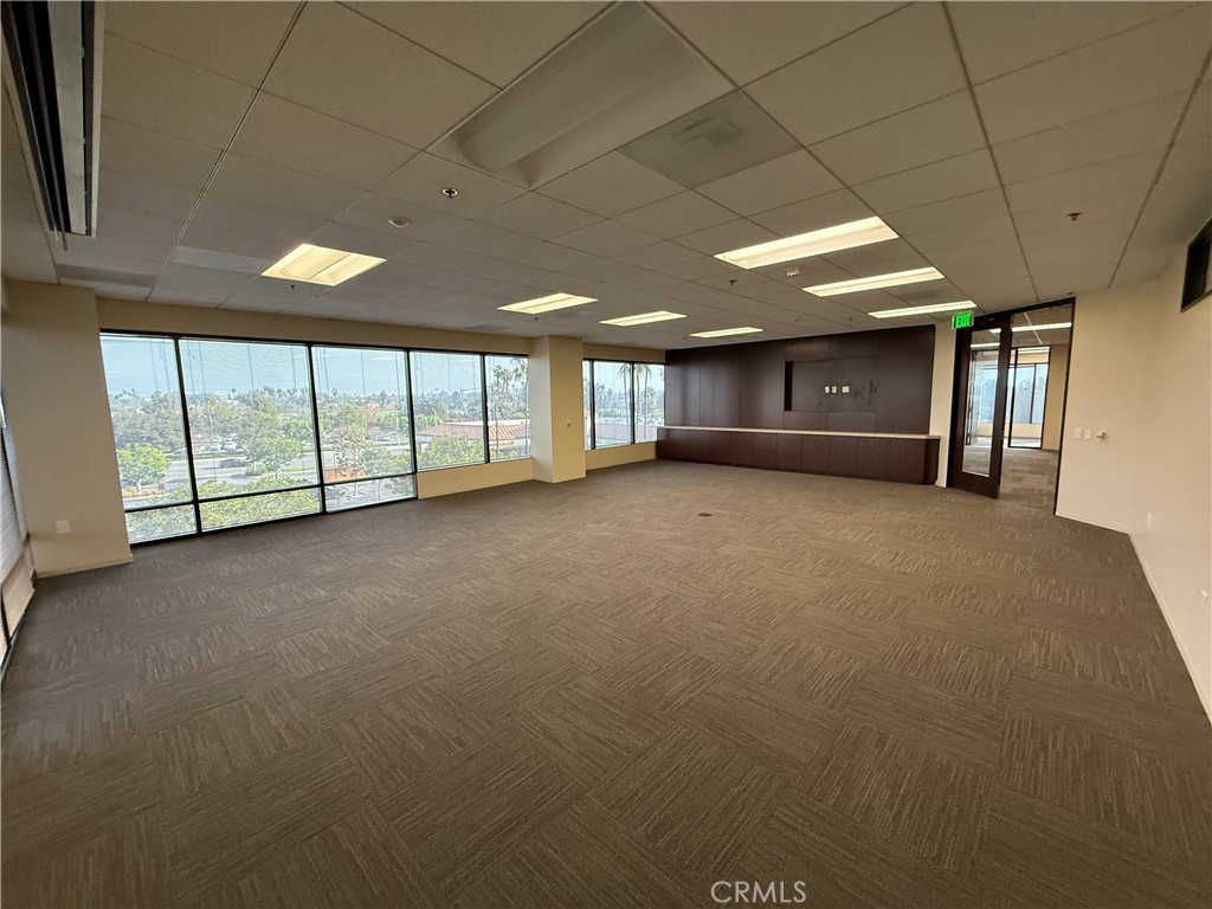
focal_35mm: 14
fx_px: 490
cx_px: 606
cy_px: 454
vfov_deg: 85.7
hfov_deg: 102.1
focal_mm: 2.22
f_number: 2.2
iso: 400
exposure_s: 1/120
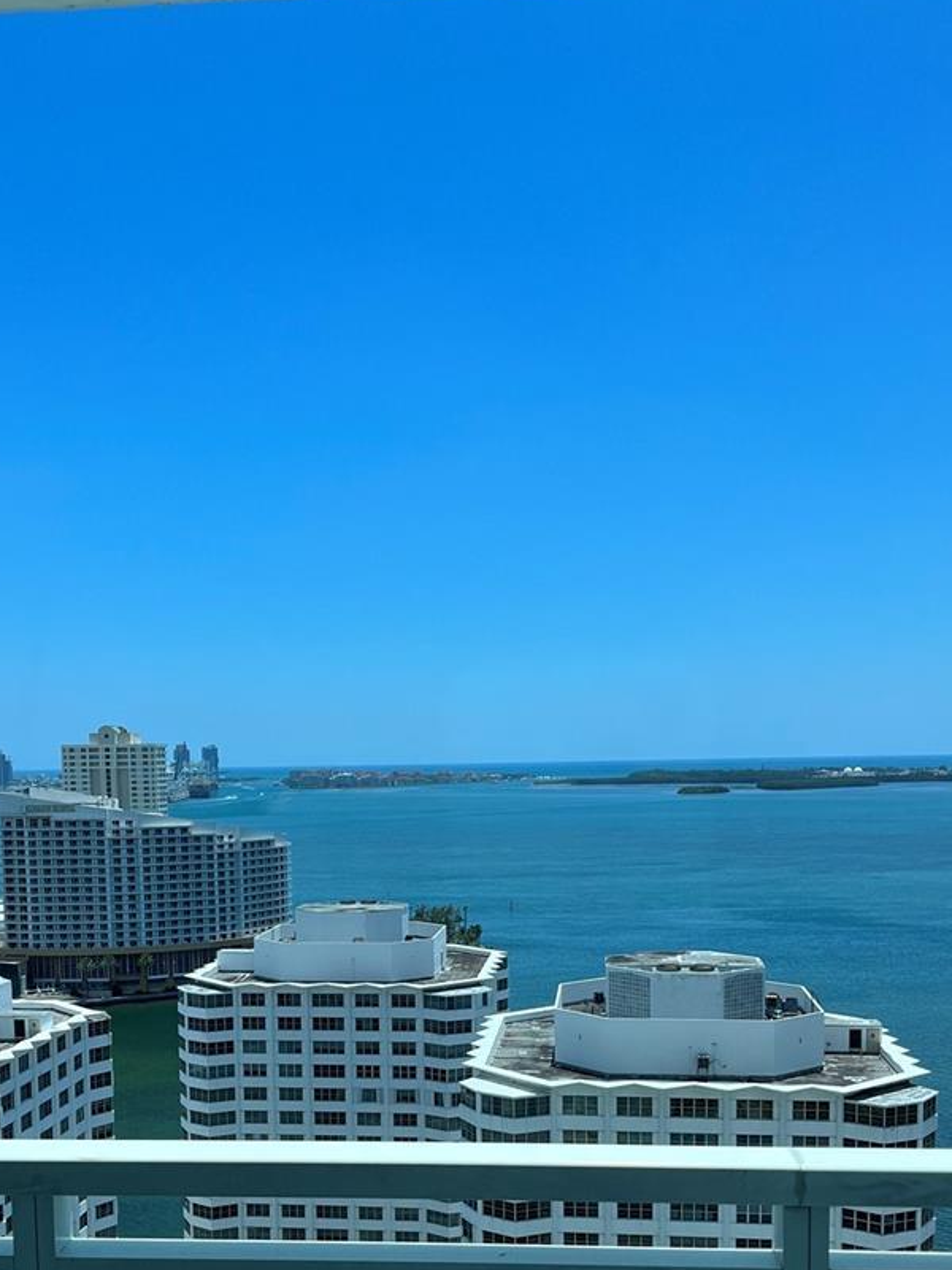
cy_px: 906
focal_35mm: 39
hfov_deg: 36.8
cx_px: 409
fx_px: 1430
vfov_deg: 46.6
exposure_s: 1/3311
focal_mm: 5.1
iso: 50
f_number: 1.6
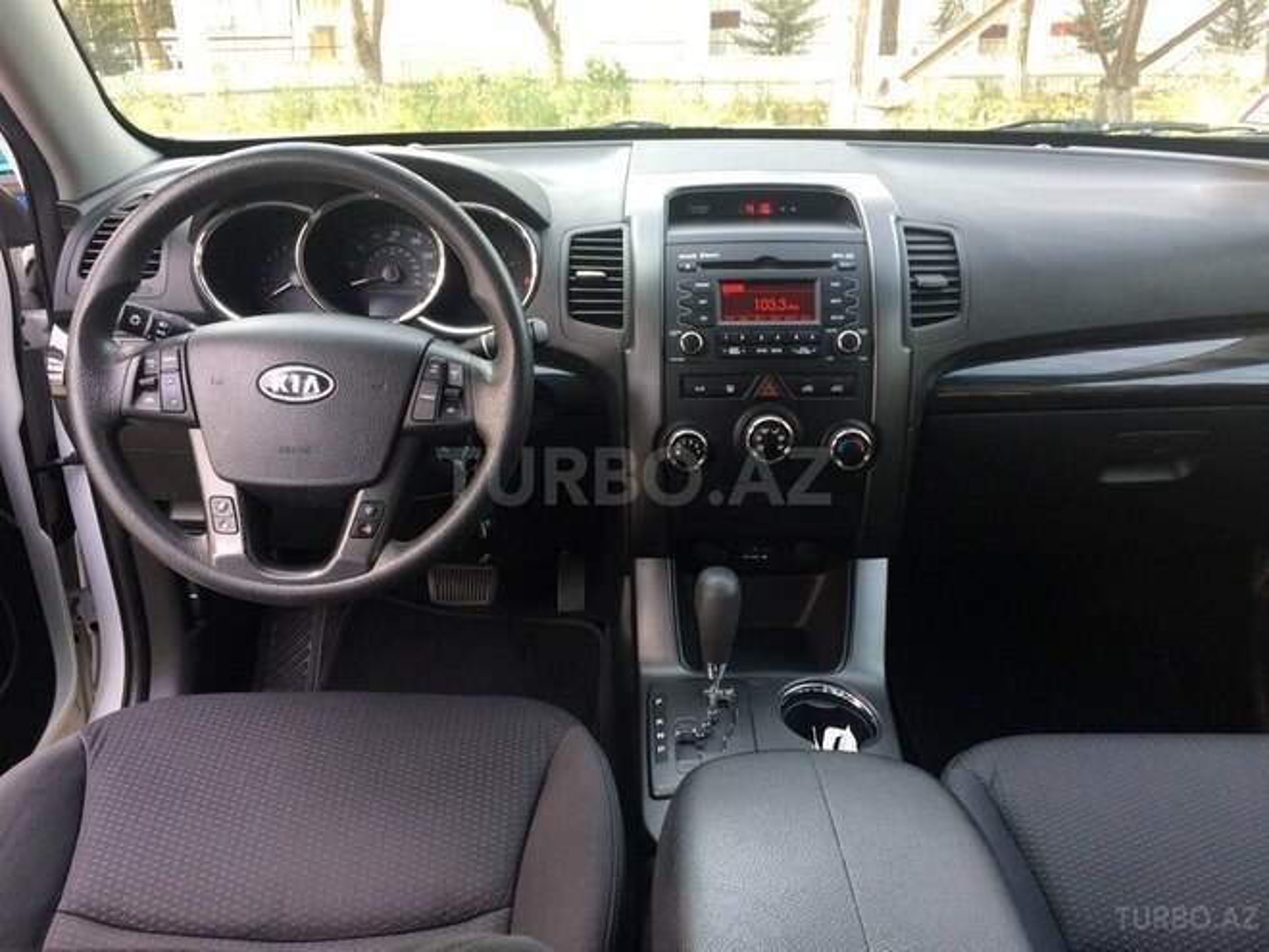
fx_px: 1063
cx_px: 634
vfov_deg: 48.2
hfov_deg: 61.7
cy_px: 476
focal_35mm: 29
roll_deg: -1.2
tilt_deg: -21.8
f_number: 2.2
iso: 64
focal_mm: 4.15
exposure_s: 1/100
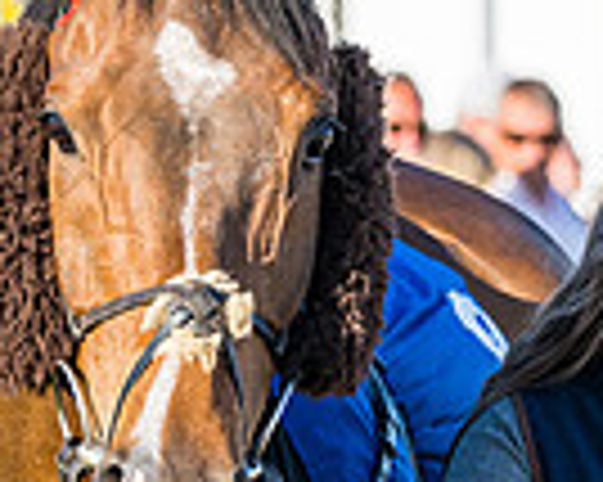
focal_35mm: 637
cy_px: 422
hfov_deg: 3.0
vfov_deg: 2.4
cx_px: 1078
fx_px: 11360
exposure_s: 1/1250
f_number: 5
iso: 200
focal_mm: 120
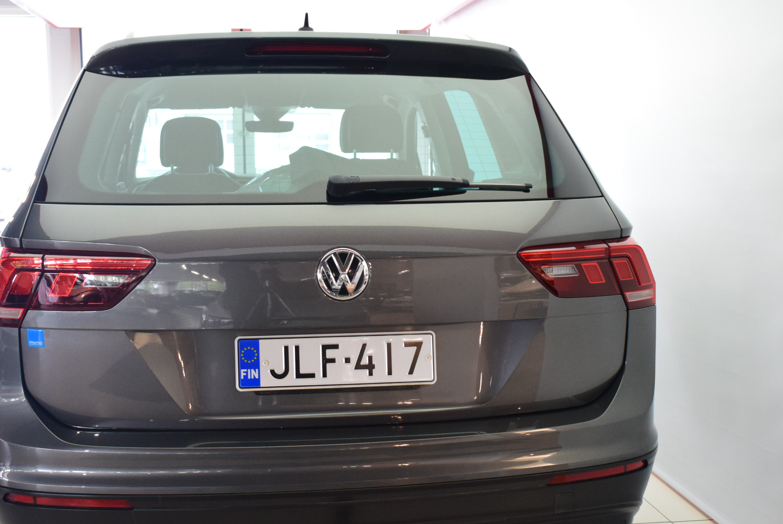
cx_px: 349
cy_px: 309
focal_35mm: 43
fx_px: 928
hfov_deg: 45.7
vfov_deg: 31.4
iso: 1600
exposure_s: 1/200
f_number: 3.8
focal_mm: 23
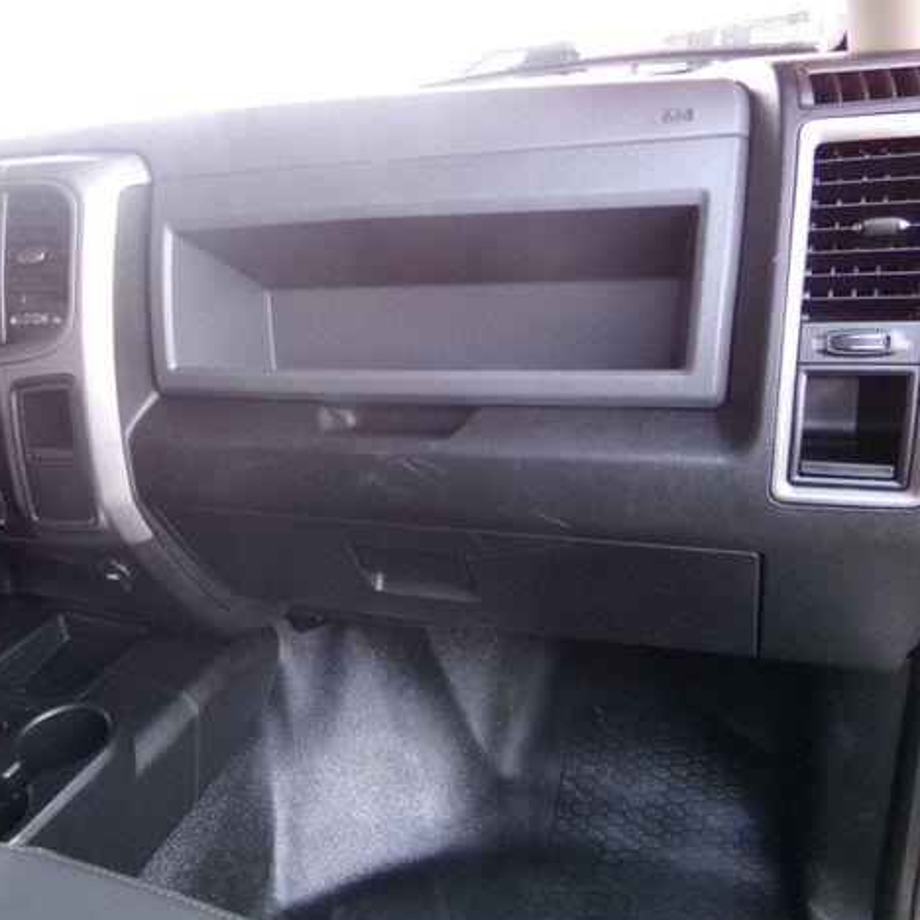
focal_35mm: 29
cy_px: 470
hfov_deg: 54.7
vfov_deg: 55.6
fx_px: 872
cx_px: 324
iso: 533
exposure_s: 1/60
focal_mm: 4.3
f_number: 3.7
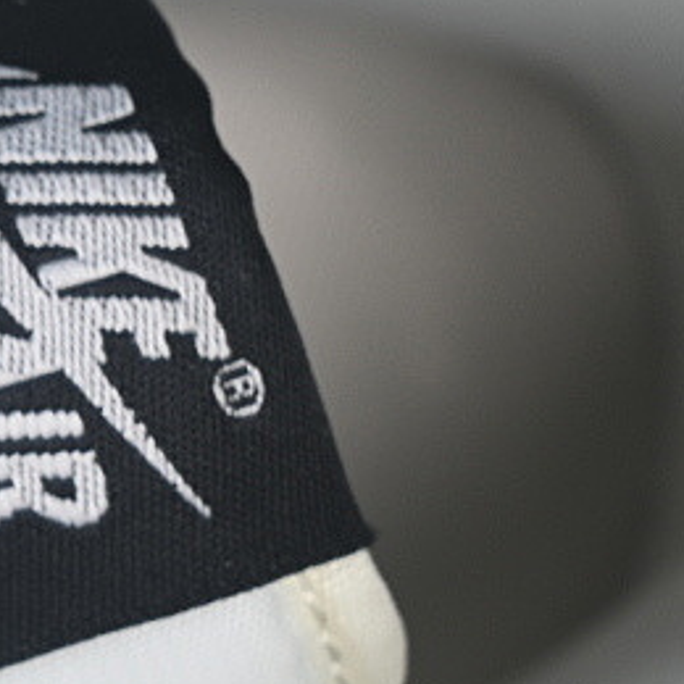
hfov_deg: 6.5
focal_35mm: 265
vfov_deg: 6.6
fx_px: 5924
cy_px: 447
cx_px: -326
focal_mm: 50
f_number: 7.1
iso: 160
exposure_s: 1/80
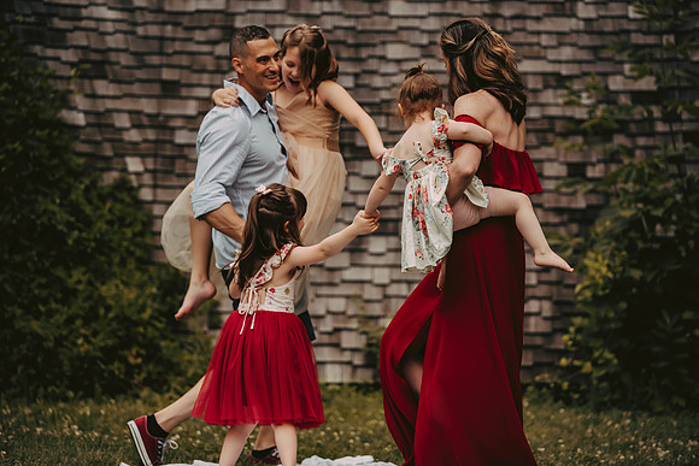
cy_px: 233
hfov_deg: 16.4
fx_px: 2428
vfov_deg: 11.0
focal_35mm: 125
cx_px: 350
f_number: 2.8
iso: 640
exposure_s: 1/4000
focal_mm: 125
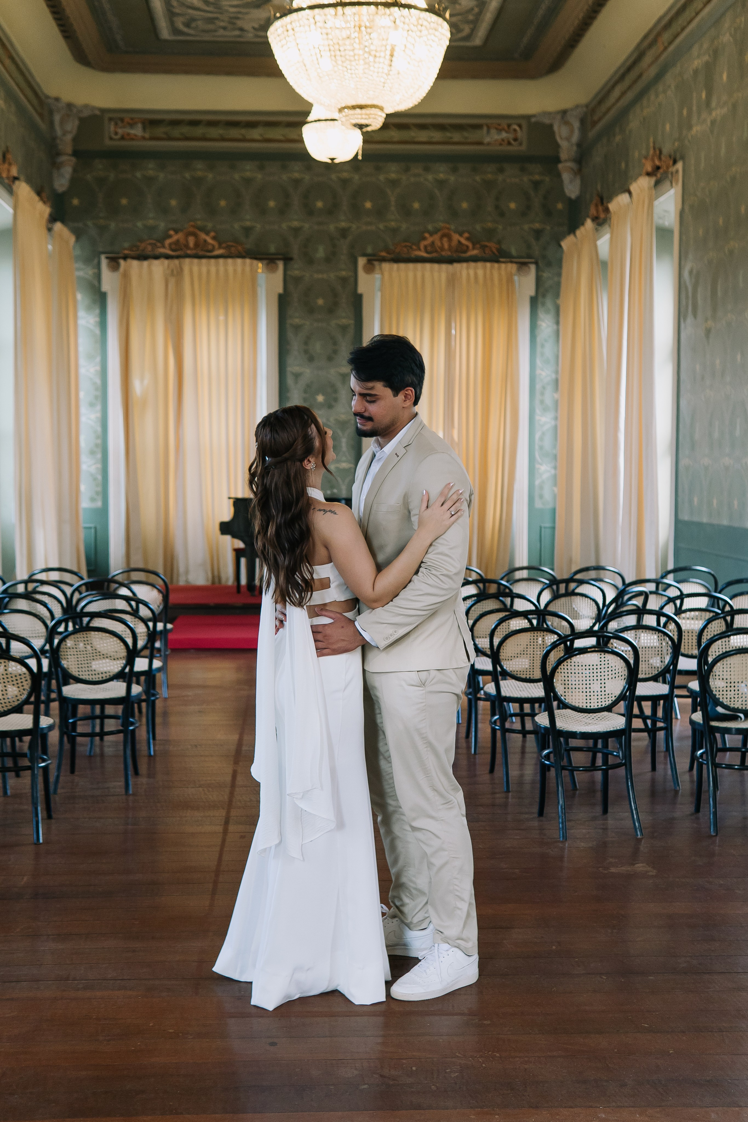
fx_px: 1402
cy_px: 561
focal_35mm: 45
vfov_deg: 43.6
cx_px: 374
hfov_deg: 29.9
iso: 500
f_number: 2.8
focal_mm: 30
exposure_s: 1/200
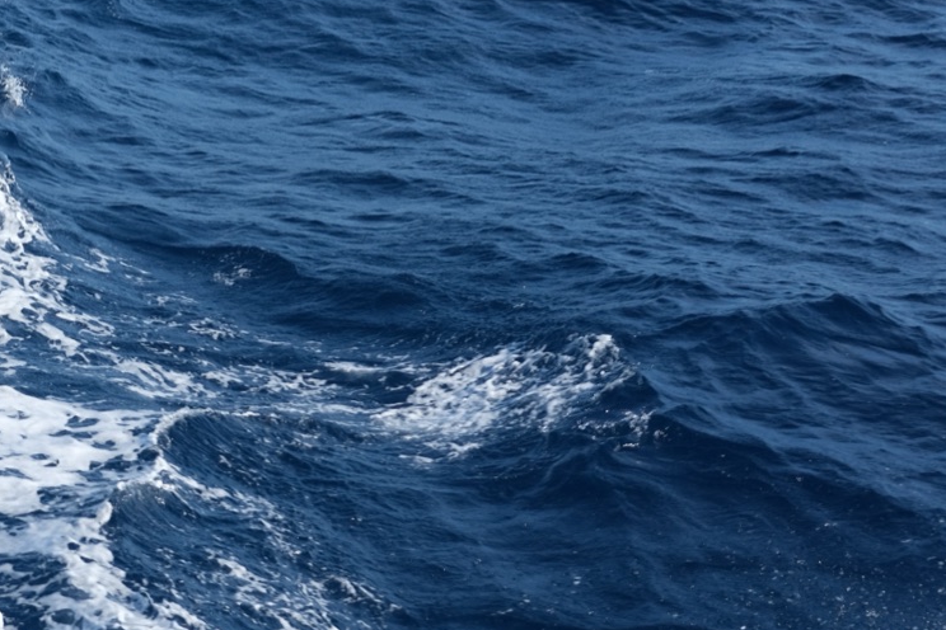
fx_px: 2995
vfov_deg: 11.9
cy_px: 3
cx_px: 76
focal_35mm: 114
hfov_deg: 17.6
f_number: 5.6
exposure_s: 1/420
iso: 160
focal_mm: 35
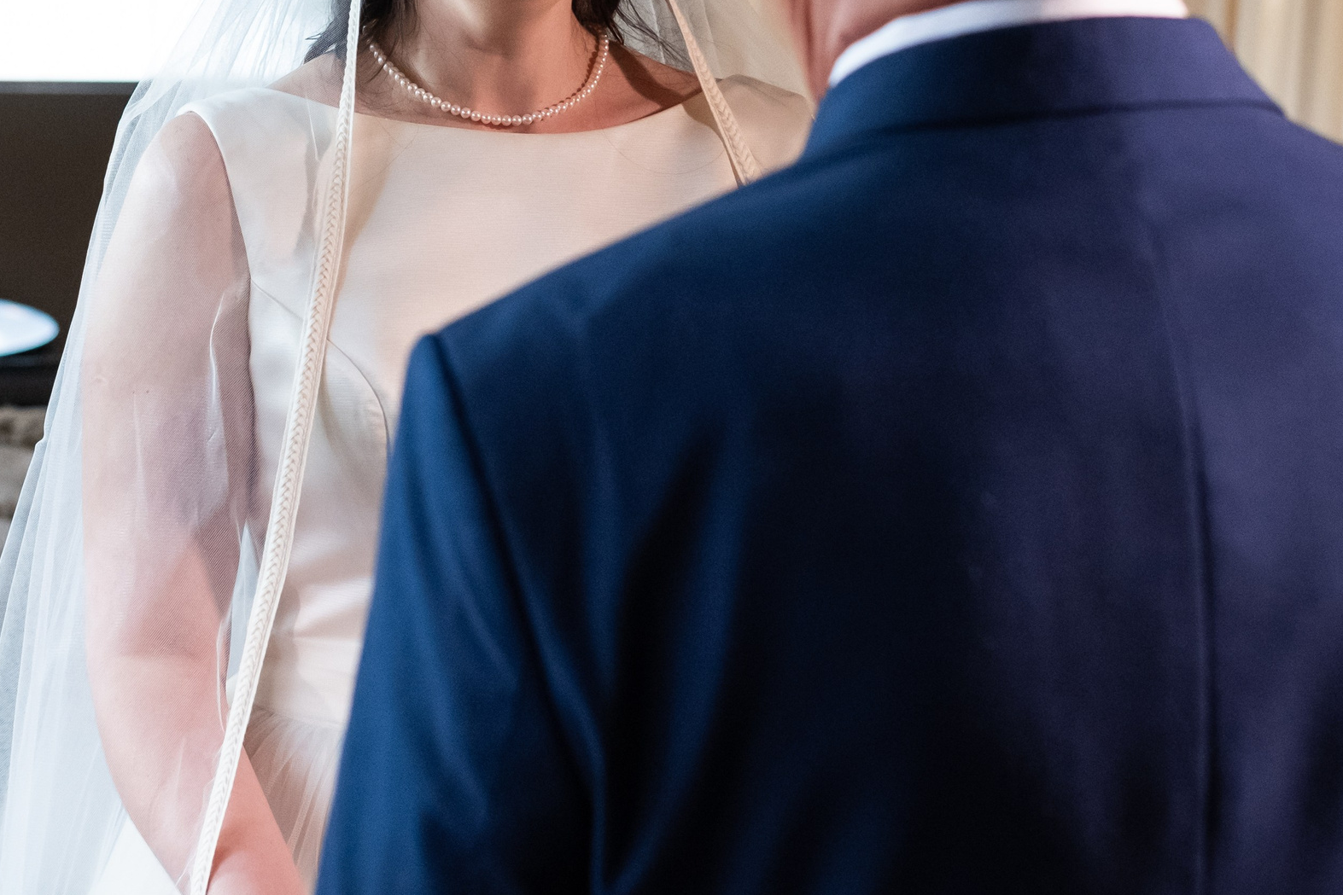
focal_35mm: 100
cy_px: 210
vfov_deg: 13.6
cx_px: 541
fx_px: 3731
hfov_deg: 20.4
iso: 2000
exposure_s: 1/200
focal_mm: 35
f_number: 2.8
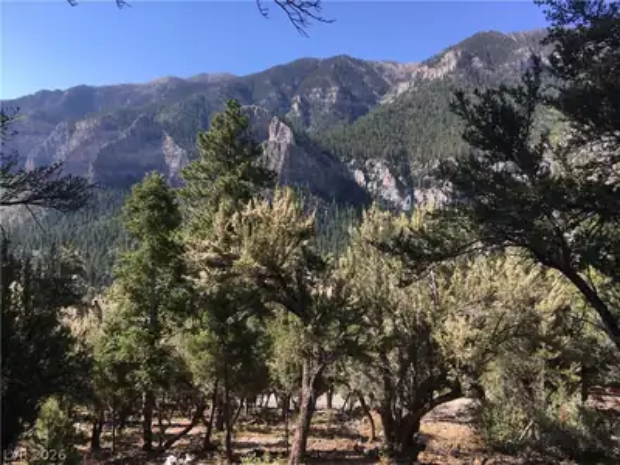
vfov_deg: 48.2
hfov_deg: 61.7
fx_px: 519
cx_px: 310
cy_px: 232
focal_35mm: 29
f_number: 2.2
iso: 25
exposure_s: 1/693
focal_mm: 4.15
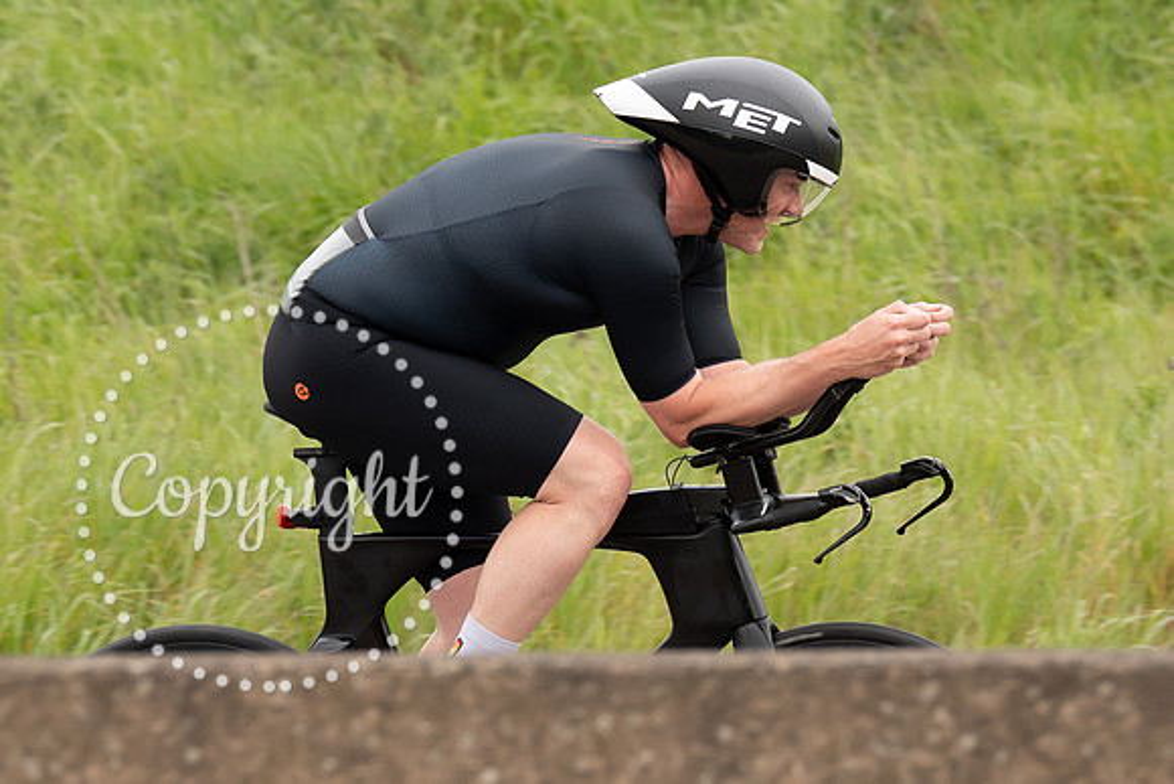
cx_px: 648
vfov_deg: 2.4
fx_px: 18887
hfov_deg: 3.6
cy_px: 255
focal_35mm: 579
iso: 320
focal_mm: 200
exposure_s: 1/1000
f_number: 4
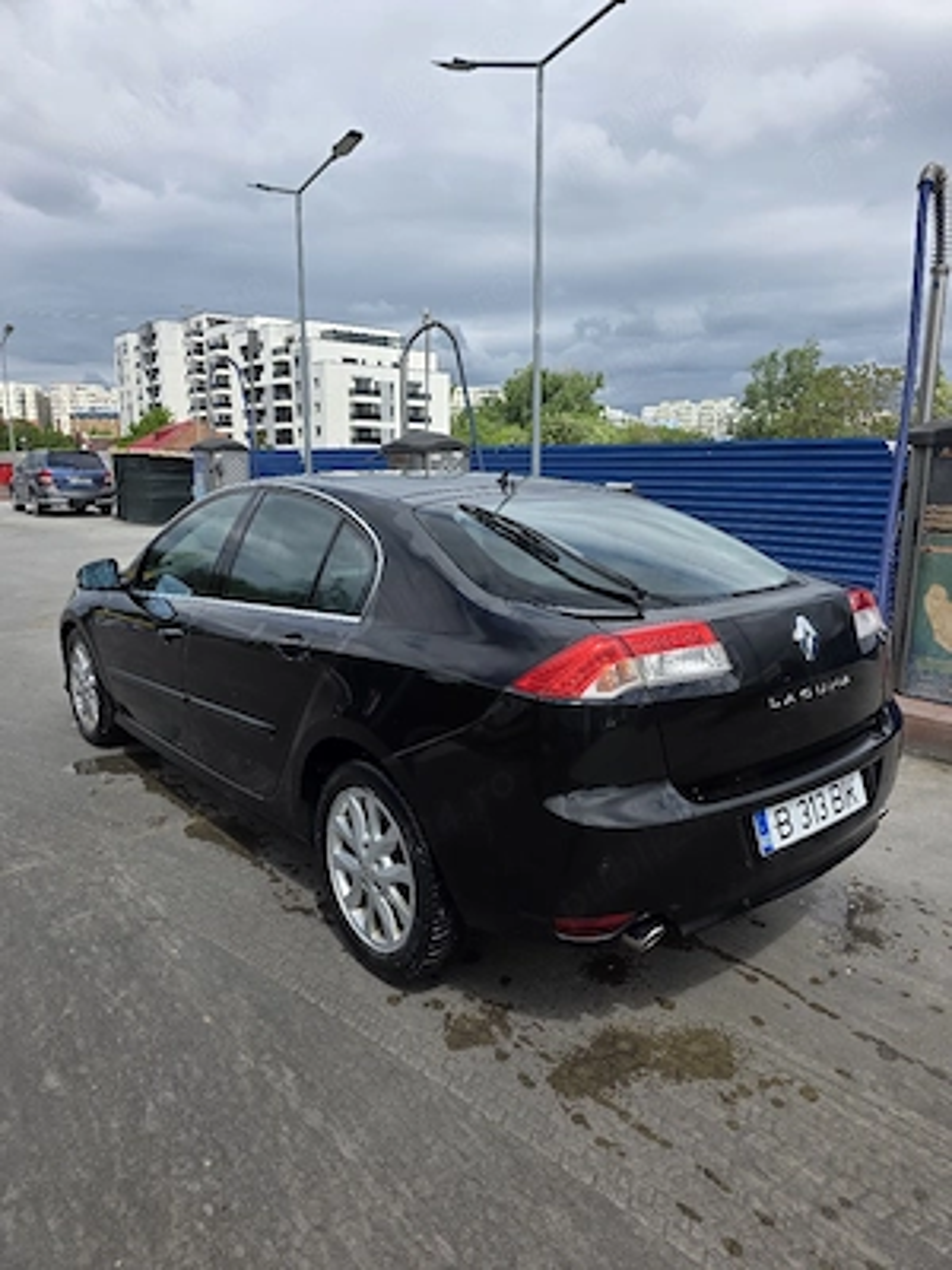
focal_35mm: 23
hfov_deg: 58.9
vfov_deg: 73.9
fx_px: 843
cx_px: 476
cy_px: 635
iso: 80
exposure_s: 1/10000
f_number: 1.7
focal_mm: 6.3
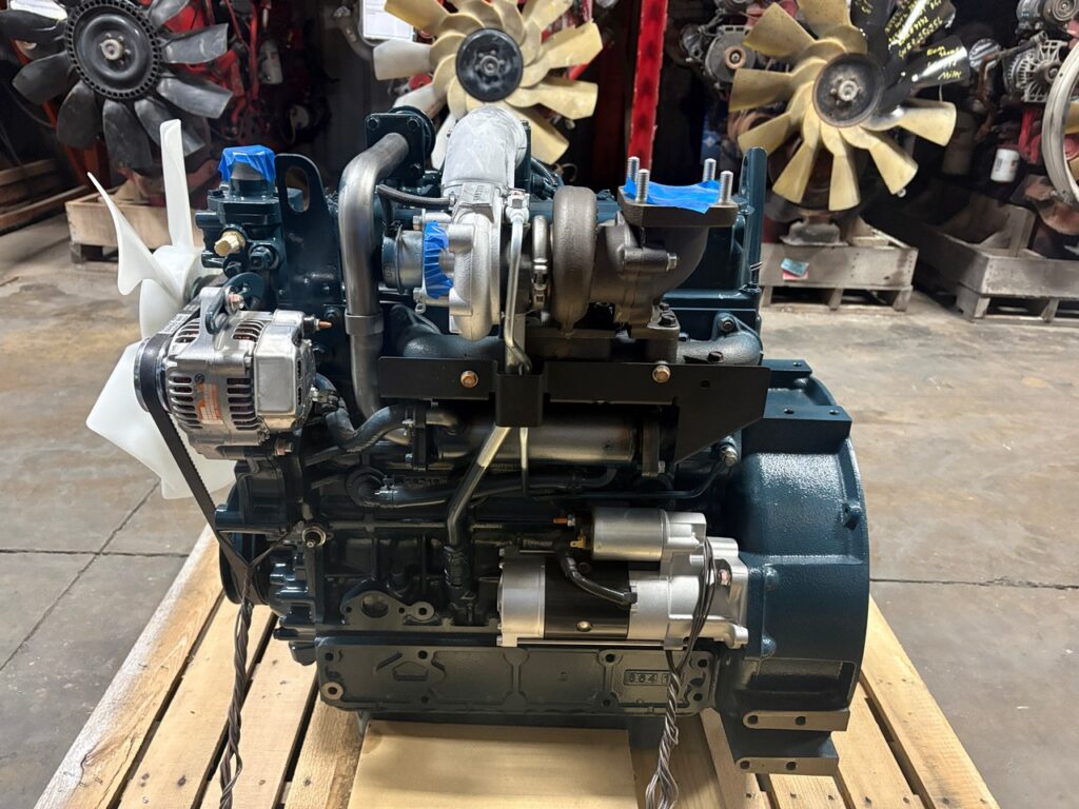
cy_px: 404
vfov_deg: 53.1
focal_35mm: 26
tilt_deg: -24.3
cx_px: 540
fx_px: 810
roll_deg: -2.2
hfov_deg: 67.3
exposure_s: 1/40
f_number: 1.6
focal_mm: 5.96
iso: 640
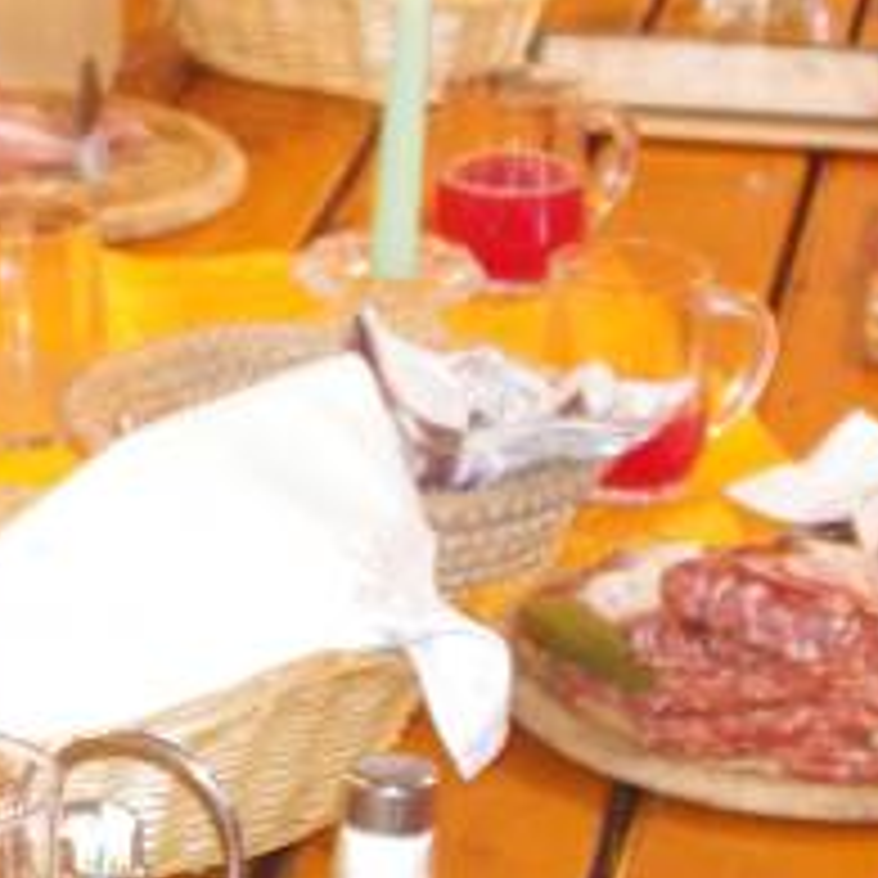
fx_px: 4735
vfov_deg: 10.5
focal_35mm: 165
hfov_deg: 10.3
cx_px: -344
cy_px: -27
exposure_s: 1/13
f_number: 5
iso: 1600
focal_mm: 28
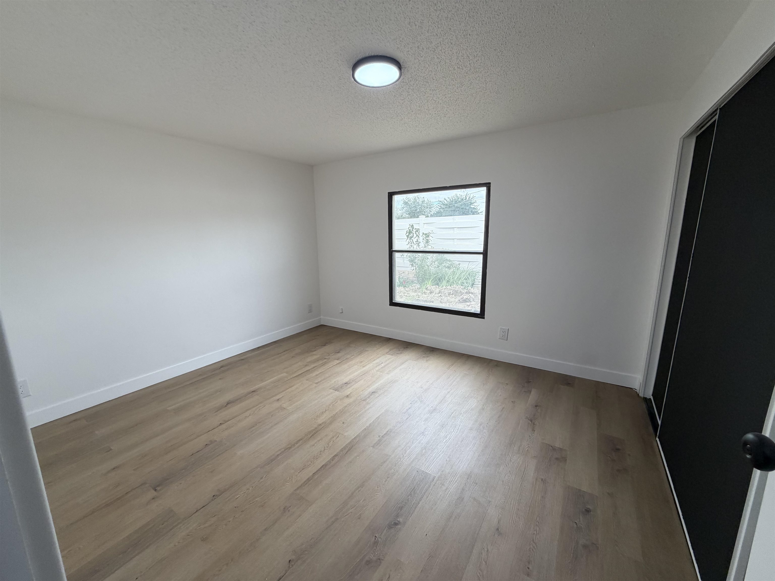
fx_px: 313
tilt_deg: -10.8
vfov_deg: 85.7
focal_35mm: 14
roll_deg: +0.6
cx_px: 388
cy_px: 290
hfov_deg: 102.1
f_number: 2.2
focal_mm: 2.22
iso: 125
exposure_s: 1/120
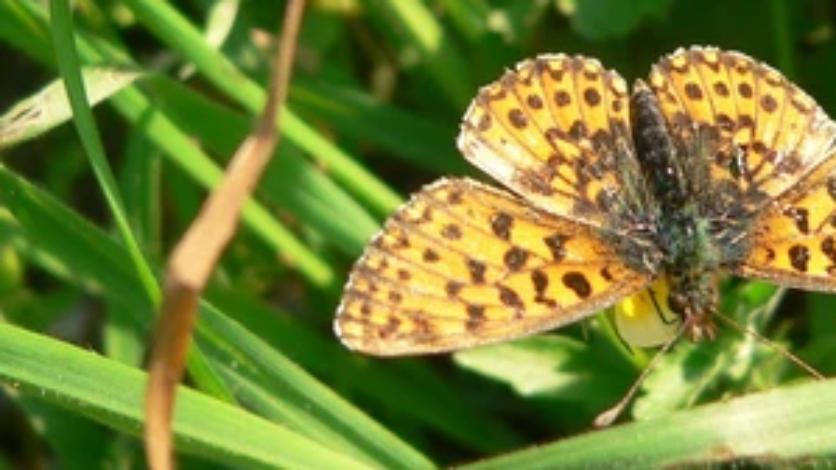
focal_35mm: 112
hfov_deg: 19.1
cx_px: 559
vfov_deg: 10.8
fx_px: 2482
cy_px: 50
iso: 100
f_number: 3.3
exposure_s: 1/200
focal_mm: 8.1
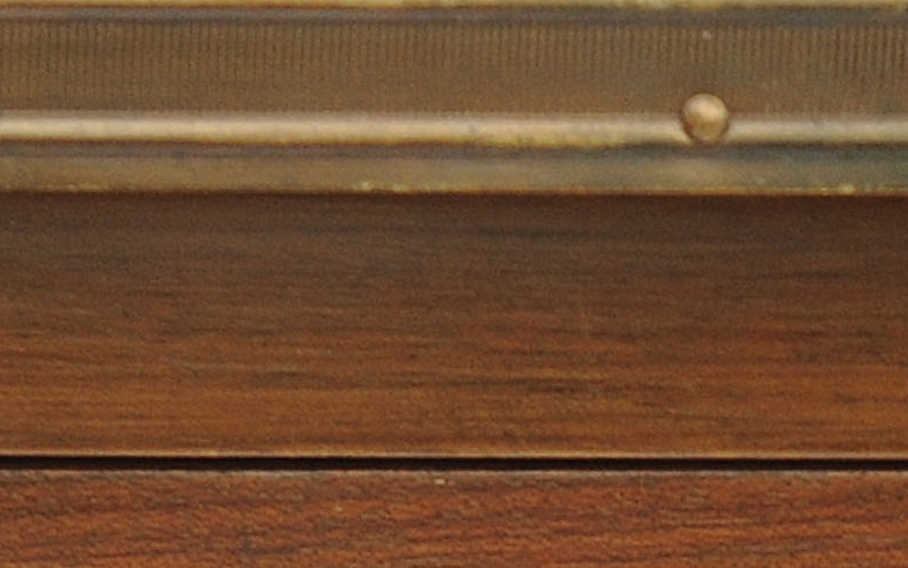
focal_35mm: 367
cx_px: 1005
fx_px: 9084
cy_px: 1188
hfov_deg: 5.7
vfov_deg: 3.5
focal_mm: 44
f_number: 5
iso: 250
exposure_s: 1/250
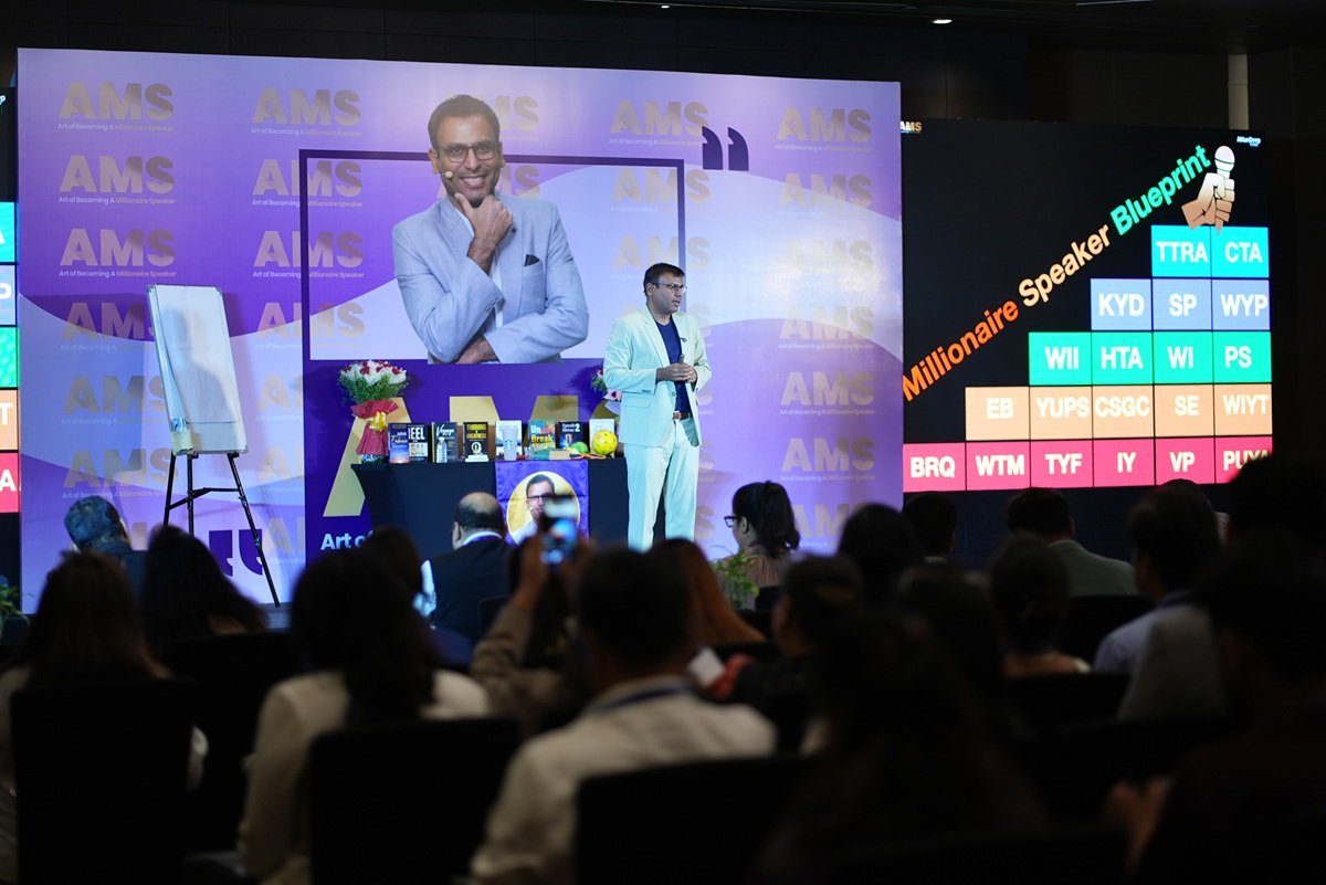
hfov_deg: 23.9
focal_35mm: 85
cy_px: 442
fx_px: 3132
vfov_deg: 16.1
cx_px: 663
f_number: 1.8
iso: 320
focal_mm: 85
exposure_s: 1/100
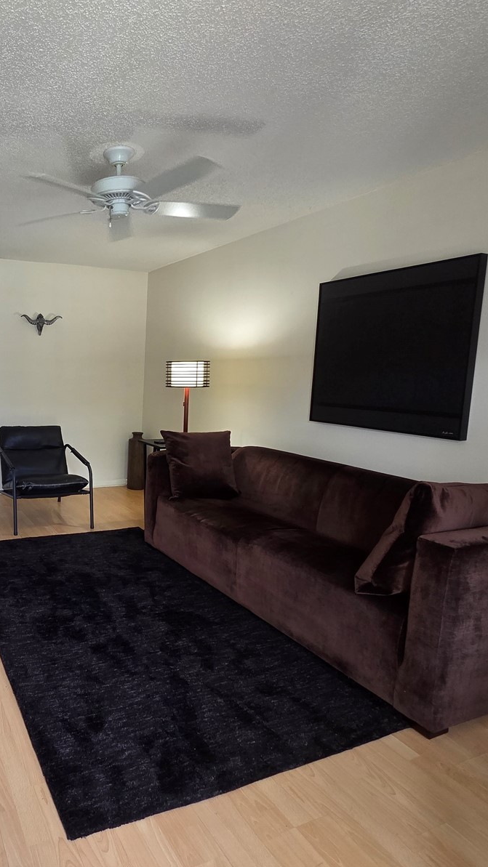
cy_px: 432
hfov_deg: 52.0
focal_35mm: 19
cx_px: 57
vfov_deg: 89.6
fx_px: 437
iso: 160
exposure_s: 1/60
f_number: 2.2
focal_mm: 2.2
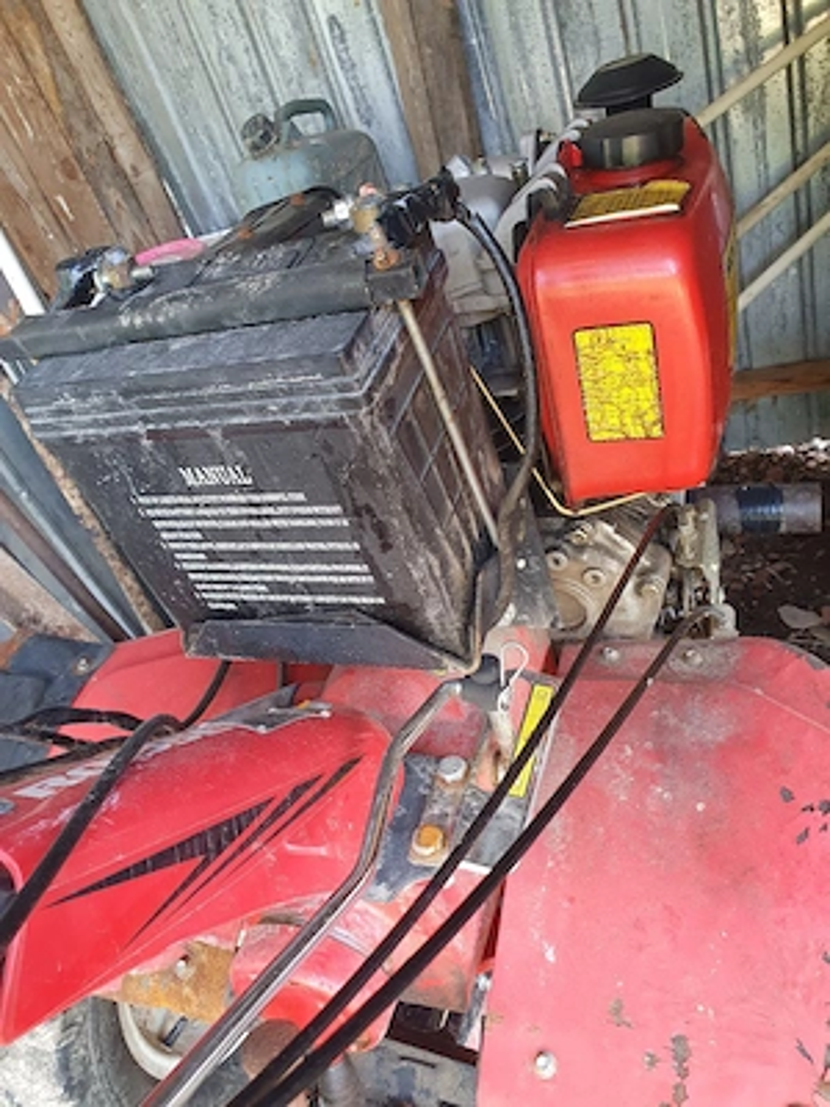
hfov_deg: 53.1
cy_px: 554
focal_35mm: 26
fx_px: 831
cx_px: 415
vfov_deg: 67.3
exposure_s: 1/40
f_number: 2.4
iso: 160
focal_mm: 4.32
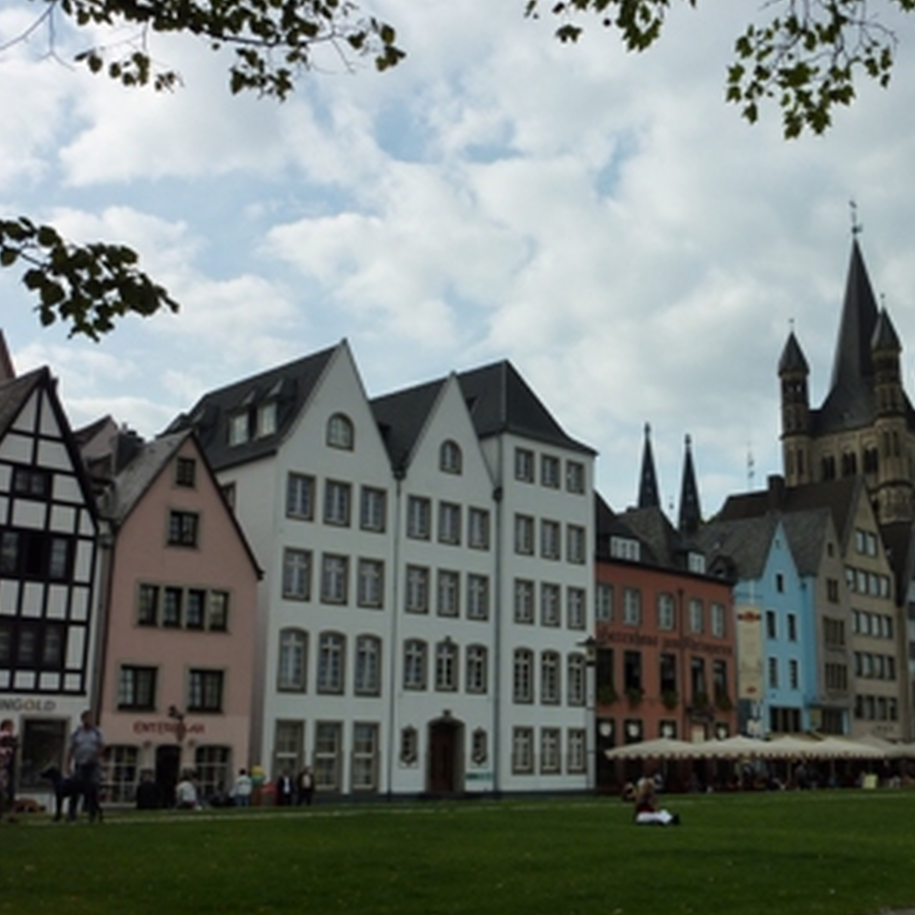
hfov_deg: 39.7
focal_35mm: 42
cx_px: 586
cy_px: 459
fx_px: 1256
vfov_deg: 40.0
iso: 125
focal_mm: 5.7
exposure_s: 1/500
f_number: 5.6
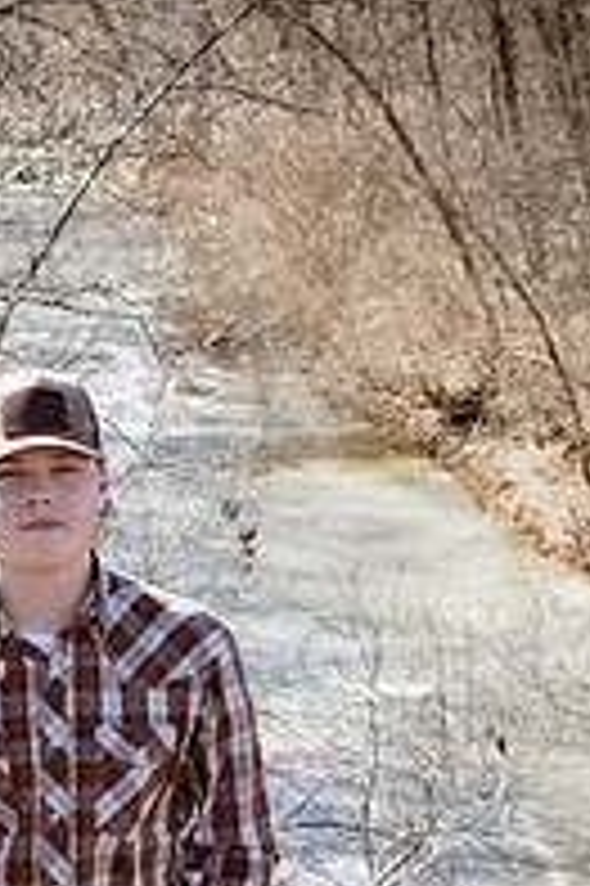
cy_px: 819
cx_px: 77
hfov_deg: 7.5
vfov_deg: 11.2
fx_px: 4506
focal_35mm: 183
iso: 800
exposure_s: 1/320
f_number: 11
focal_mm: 80
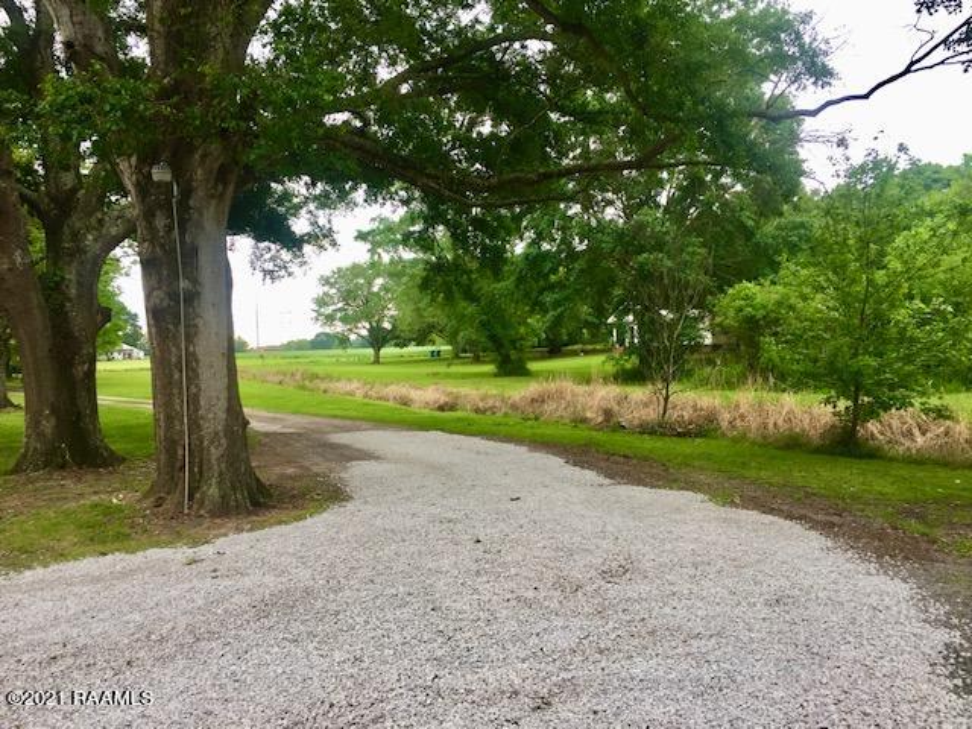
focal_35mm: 29
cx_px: 486
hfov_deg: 61.7
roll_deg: +0.9
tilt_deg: -0.7
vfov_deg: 48.2
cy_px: 364
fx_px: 814
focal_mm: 4.15
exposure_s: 1/60
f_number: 2.2
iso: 32
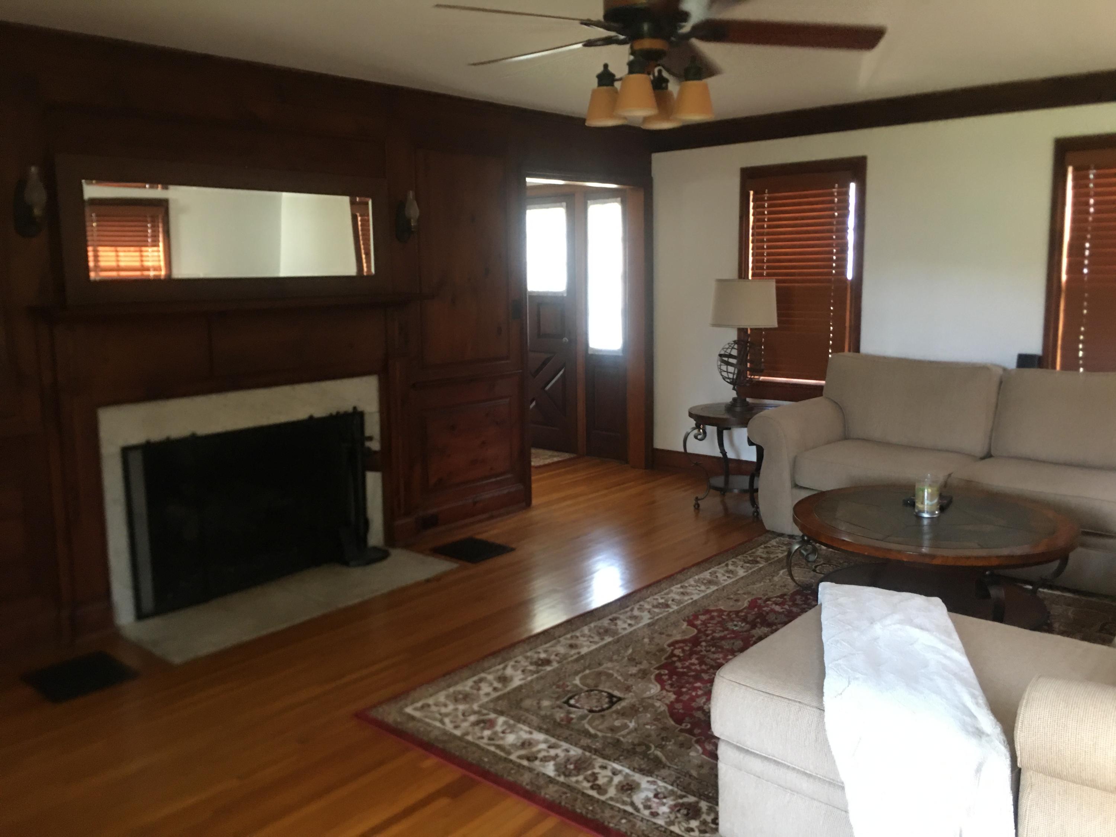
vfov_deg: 48.2
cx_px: 558
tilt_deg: -4.8
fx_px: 935
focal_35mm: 29
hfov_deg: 61.7
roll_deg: +0.6
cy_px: 418
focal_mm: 4.15
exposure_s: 1/15
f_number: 2.2
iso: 100
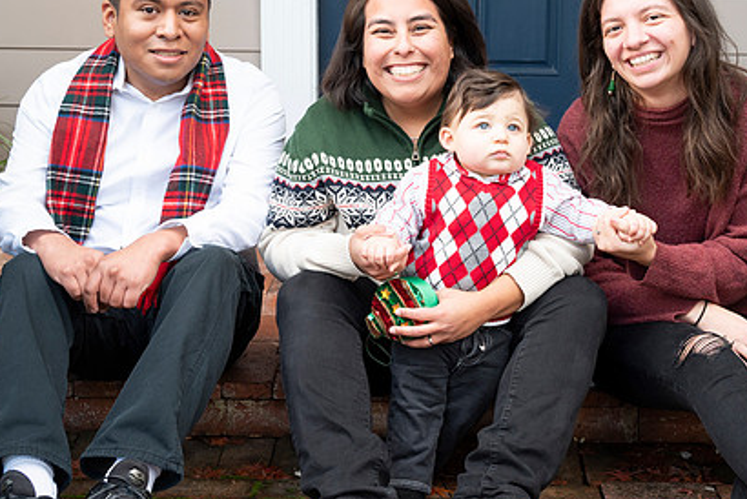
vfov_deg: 20.9
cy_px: 207
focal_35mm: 65
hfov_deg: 30.9
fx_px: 1350
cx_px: 414
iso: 400
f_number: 5.3
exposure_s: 1/125
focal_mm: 46
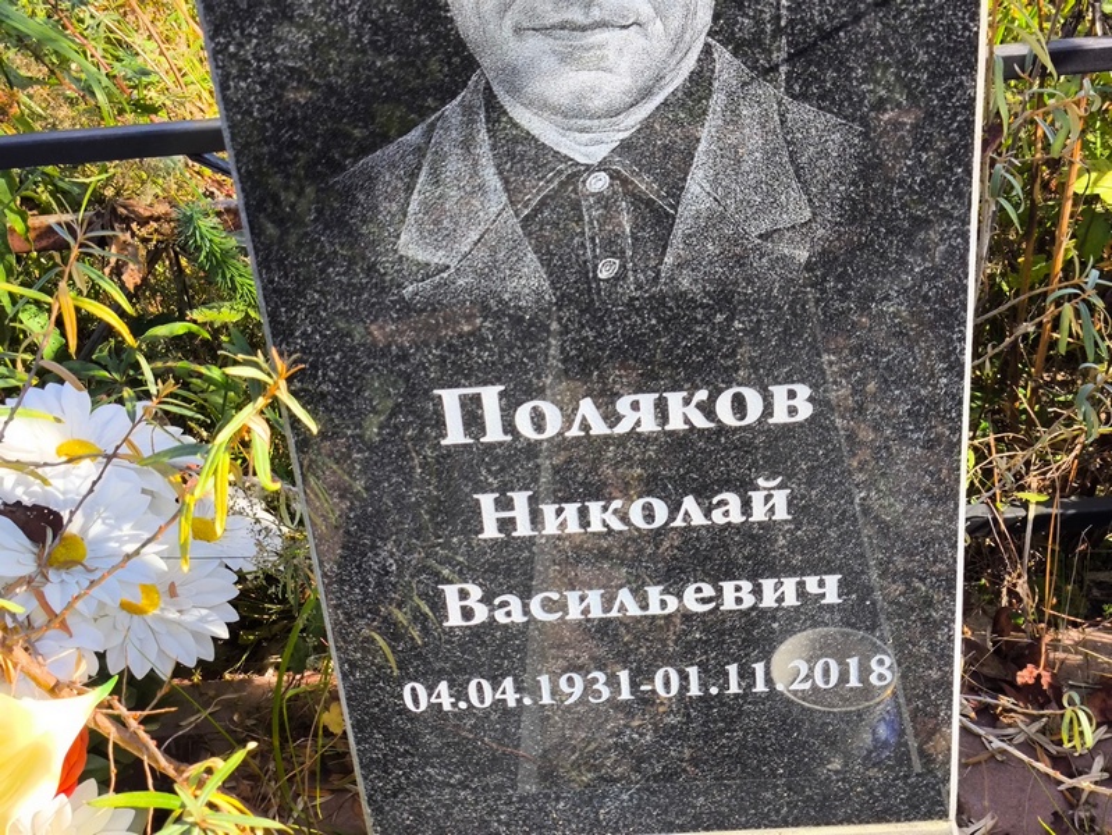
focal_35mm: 50
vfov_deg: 29.1
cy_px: 418
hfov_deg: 38.2
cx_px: 556
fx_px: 1607
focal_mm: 4.71
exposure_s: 1/470
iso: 50
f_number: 1.7
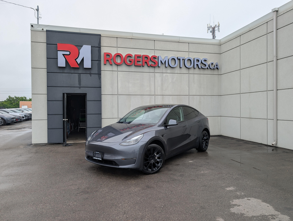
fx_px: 203
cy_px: 110
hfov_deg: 71.5
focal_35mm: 24
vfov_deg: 56.9
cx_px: 146
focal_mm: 6.9
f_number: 1.68
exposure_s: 1/167
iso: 22
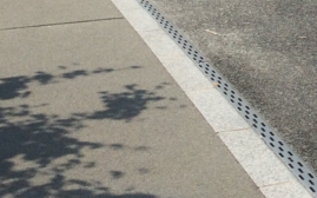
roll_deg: +0.4
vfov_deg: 10.1
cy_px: -235
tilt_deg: -4.3
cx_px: 332
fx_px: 1011
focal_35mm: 117
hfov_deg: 17.3
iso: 32
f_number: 2.2
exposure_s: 1/1953
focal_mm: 4.15
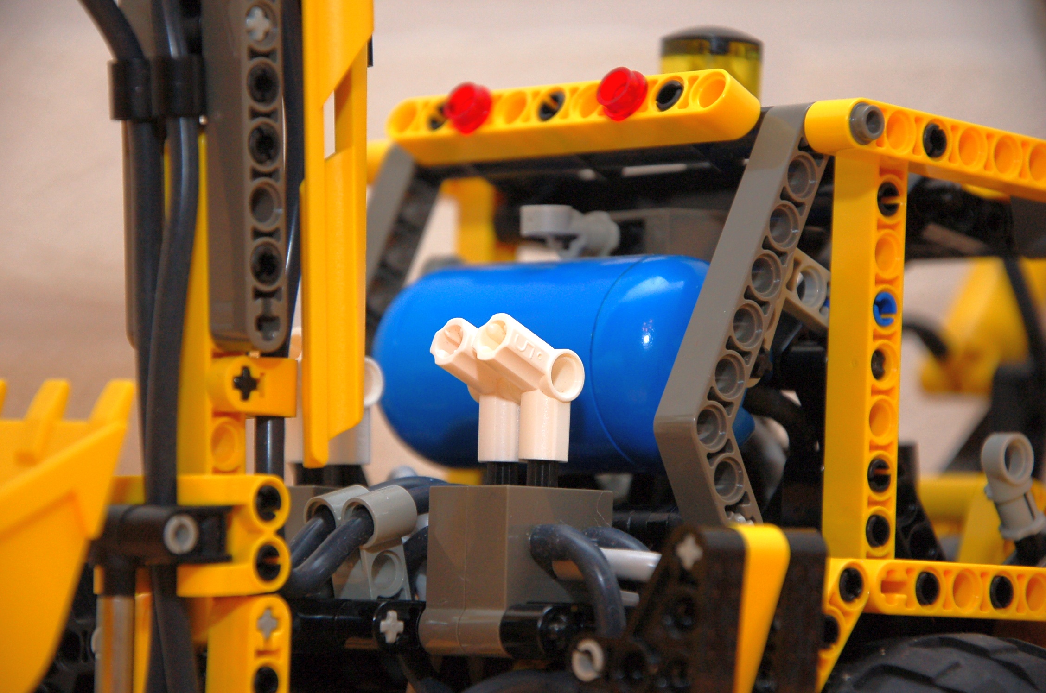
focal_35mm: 158
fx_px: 4568
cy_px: 346
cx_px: 523
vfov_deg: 8.7
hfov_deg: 13.1
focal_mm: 105
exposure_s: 1/60
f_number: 5.6
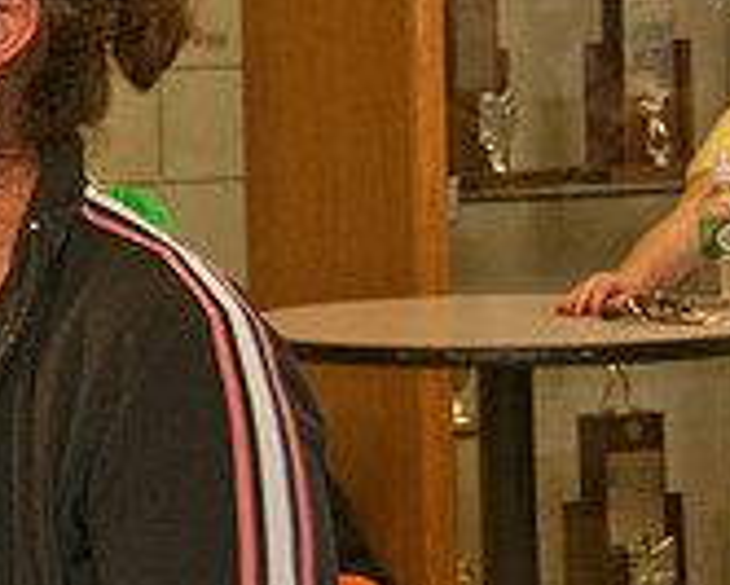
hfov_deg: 11.0
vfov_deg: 9.3
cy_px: 271
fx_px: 3610
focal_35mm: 167
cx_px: -444
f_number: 4.2
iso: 400
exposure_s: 1/60
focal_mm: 34
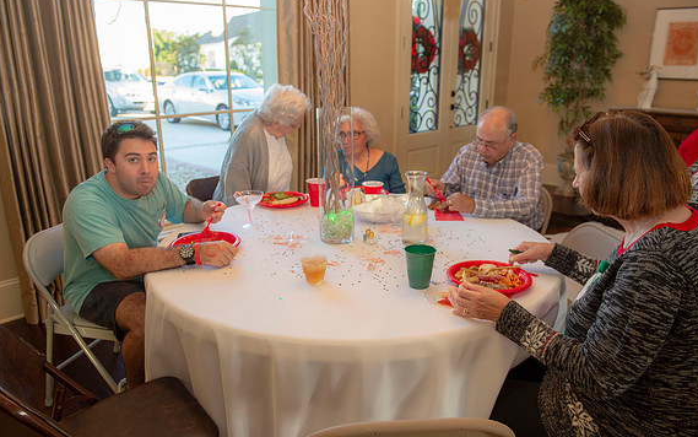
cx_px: 353
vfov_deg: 46.0
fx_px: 514
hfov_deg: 68.4
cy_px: 222
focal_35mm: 27
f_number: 4
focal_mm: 26
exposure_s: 1/100
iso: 800
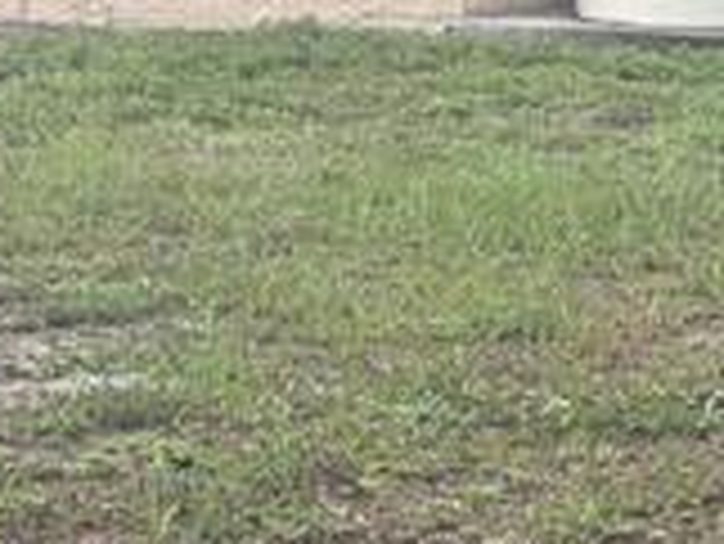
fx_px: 3454
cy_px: 719
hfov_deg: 11.8
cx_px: 796
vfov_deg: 8.9
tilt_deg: -14.7
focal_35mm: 165
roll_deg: +1.0
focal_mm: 5.96
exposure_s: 1/680
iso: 50
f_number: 1.6
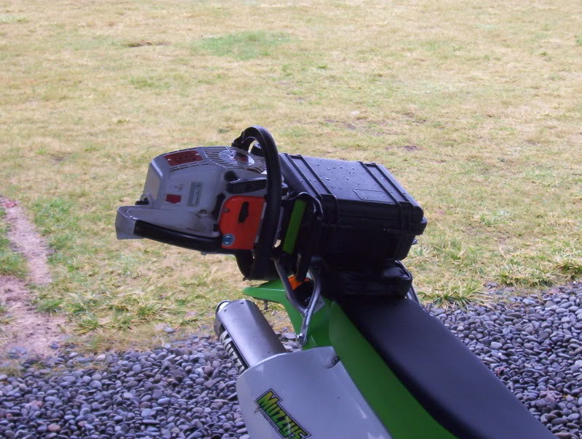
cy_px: 220
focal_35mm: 64
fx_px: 1079
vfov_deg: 23.0
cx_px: 291
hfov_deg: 30.2
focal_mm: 9.98
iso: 140
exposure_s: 1/46.6
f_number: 3.54
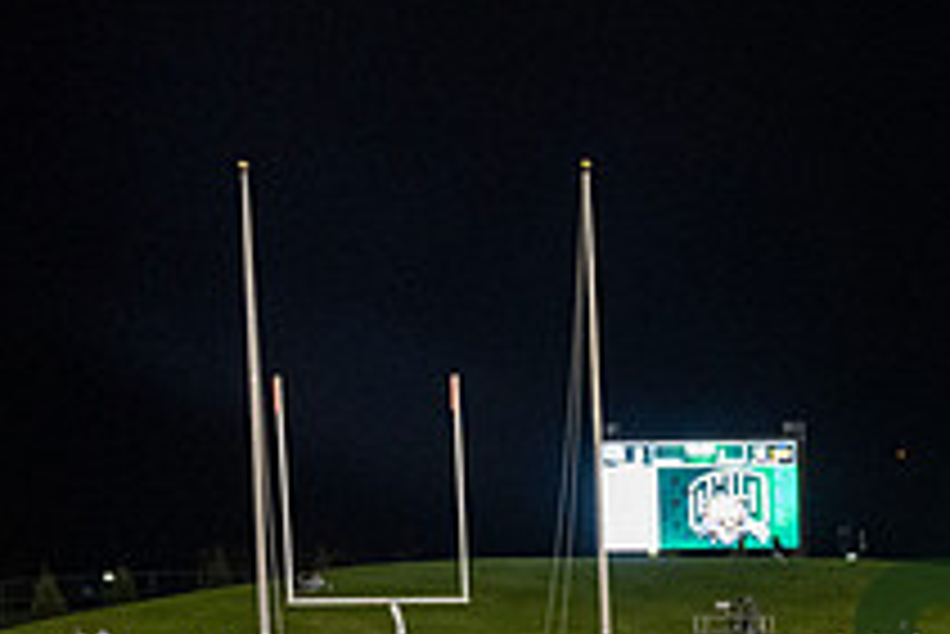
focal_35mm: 66
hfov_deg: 26.5
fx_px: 1743
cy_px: 771
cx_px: 1193
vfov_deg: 19.4
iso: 2000
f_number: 4
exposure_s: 1/500
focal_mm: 24
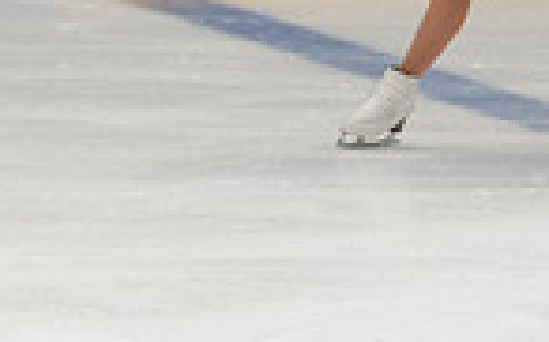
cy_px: 60
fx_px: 13695
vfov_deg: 1.4
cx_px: -804
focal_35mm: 916
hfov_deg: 2.3
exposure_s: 1/320
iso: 1100
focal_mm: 112
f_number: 5.6
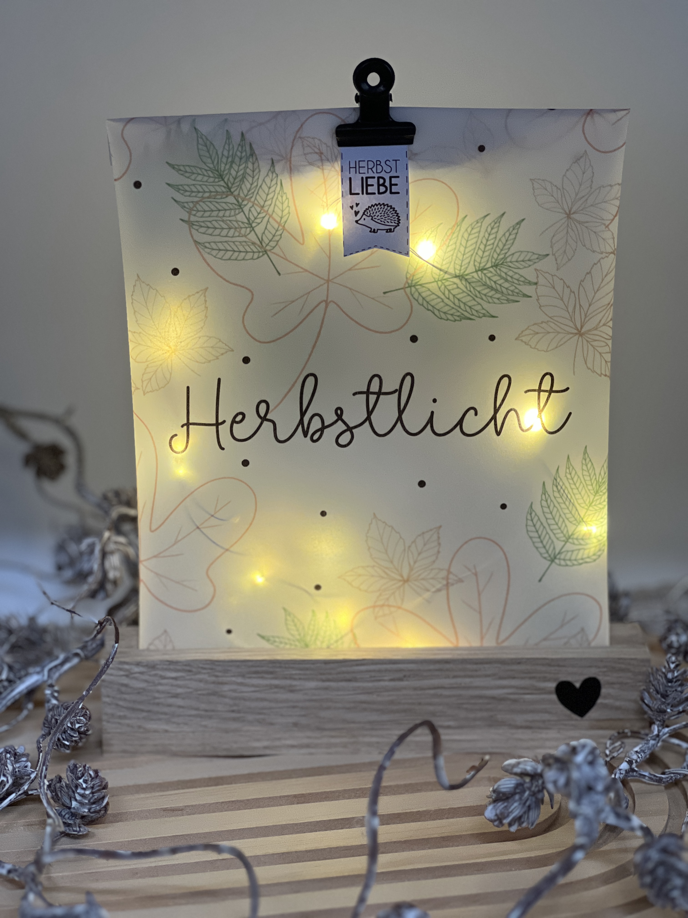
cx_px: 344
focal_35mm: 77
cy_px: 459
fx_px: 2041
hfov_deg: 19.1
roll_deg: +1.5
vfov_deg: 25.3
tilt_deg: -19.2
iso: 250
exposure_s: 1/105
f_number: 2.8
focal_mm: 9
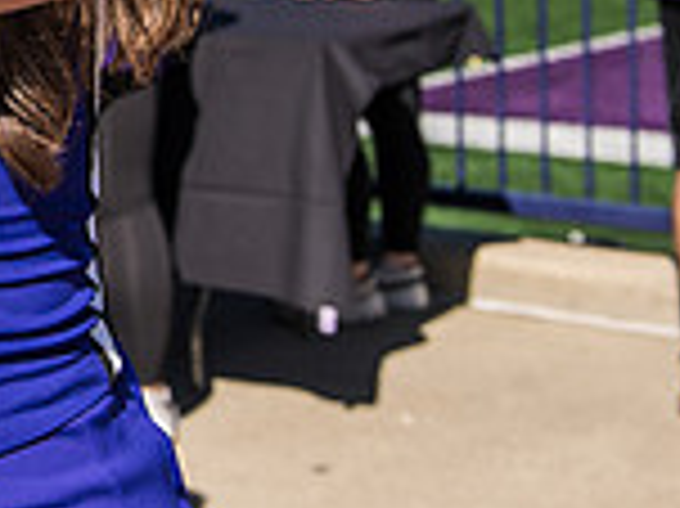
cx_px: -338
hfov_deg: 13.9
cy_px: -182
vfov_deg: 10.8
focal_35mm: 133
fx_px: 2611
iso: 125
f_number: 5
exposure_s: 1/500
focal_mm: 36
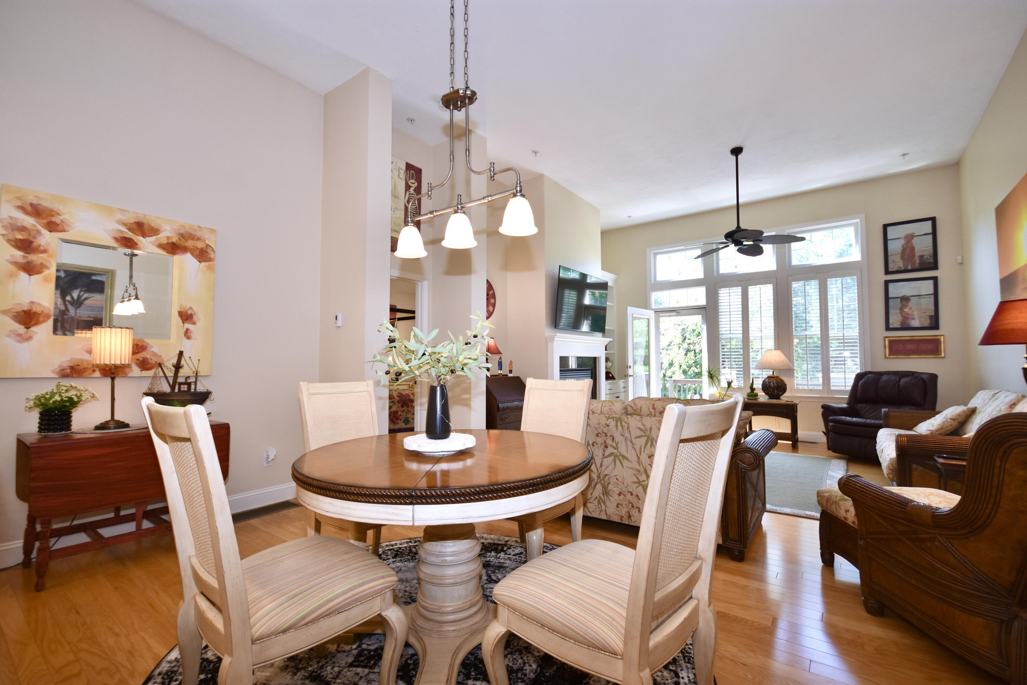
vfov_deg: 77.3
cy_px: 342
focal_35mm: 15
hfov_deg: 100.4
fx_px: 428
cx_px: 514
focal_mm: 10
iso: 280
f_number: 4
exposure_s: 1/60
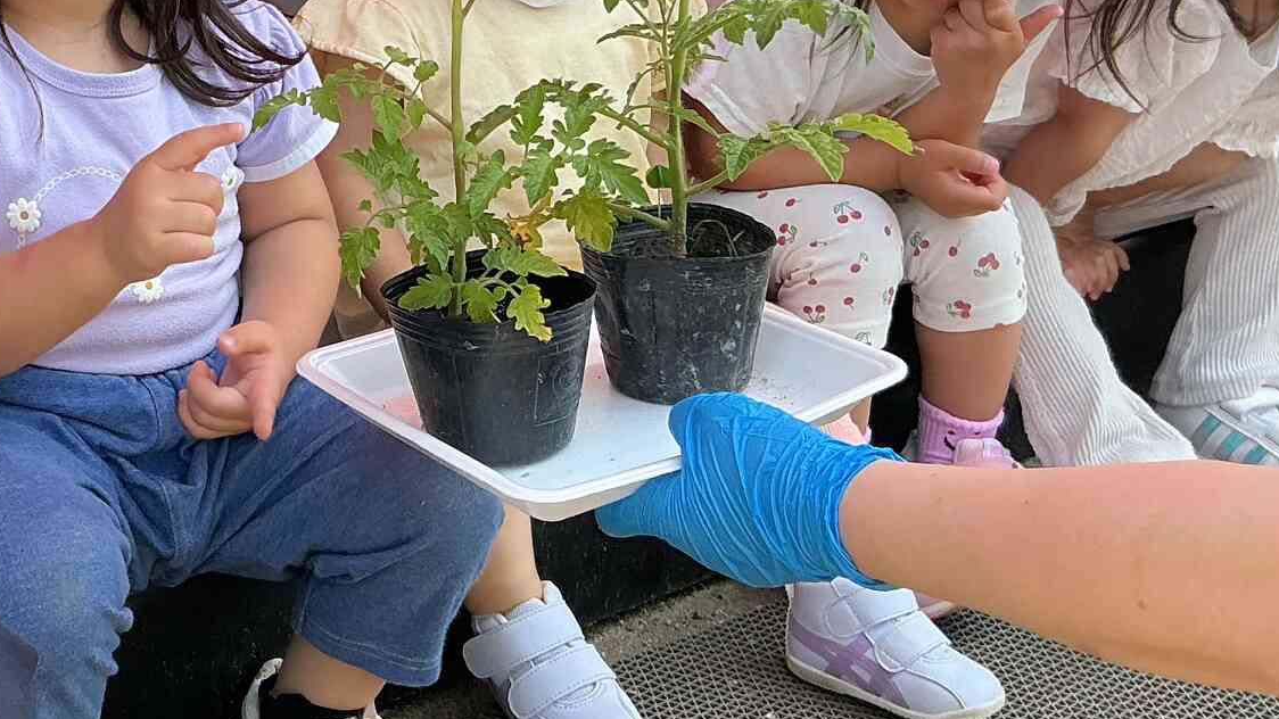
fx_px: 2306
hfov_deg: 30.2
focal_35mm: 68
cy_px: 82
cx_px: 231
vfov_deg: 17.5
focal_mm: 3
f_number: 1.8
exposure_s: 1/556
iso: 25
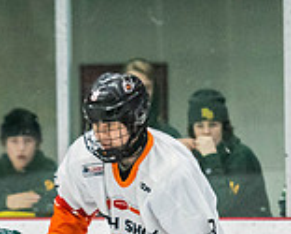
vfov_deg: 2.2
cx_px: -66
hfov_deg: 2.7
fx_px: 6145
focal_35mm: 713
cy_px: 485
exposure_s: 1/640
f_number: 2.8
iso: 1600
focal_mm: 135
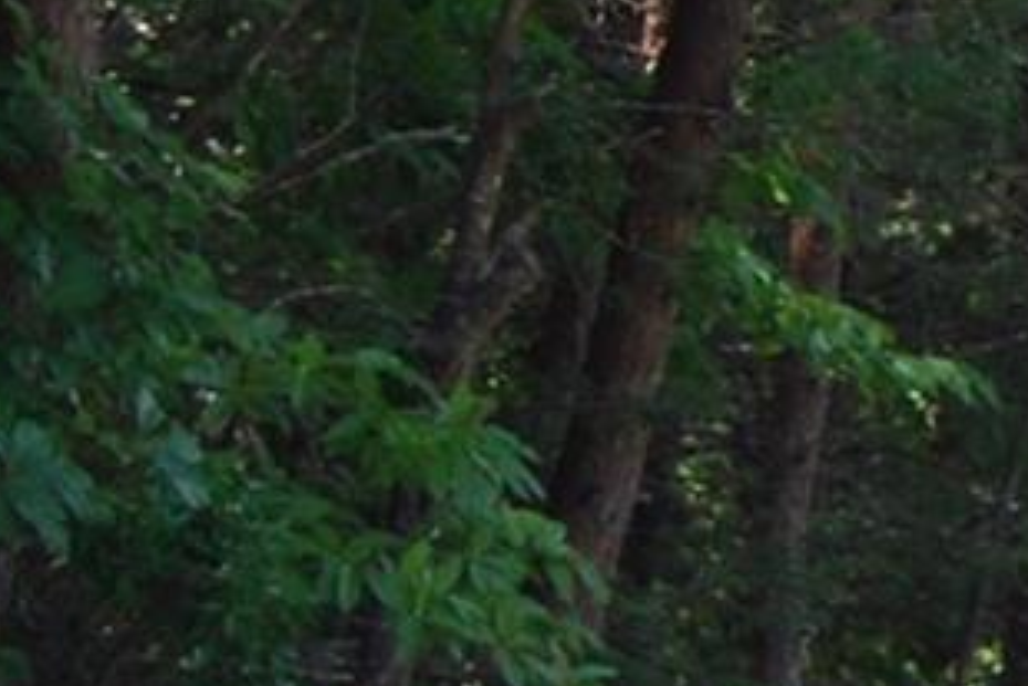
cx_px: 2345
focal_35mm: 307
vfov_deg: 4.5
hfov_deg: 6.4
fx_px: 8779
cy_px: -338
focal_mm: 31
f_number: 5
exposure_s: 1/100
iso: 200
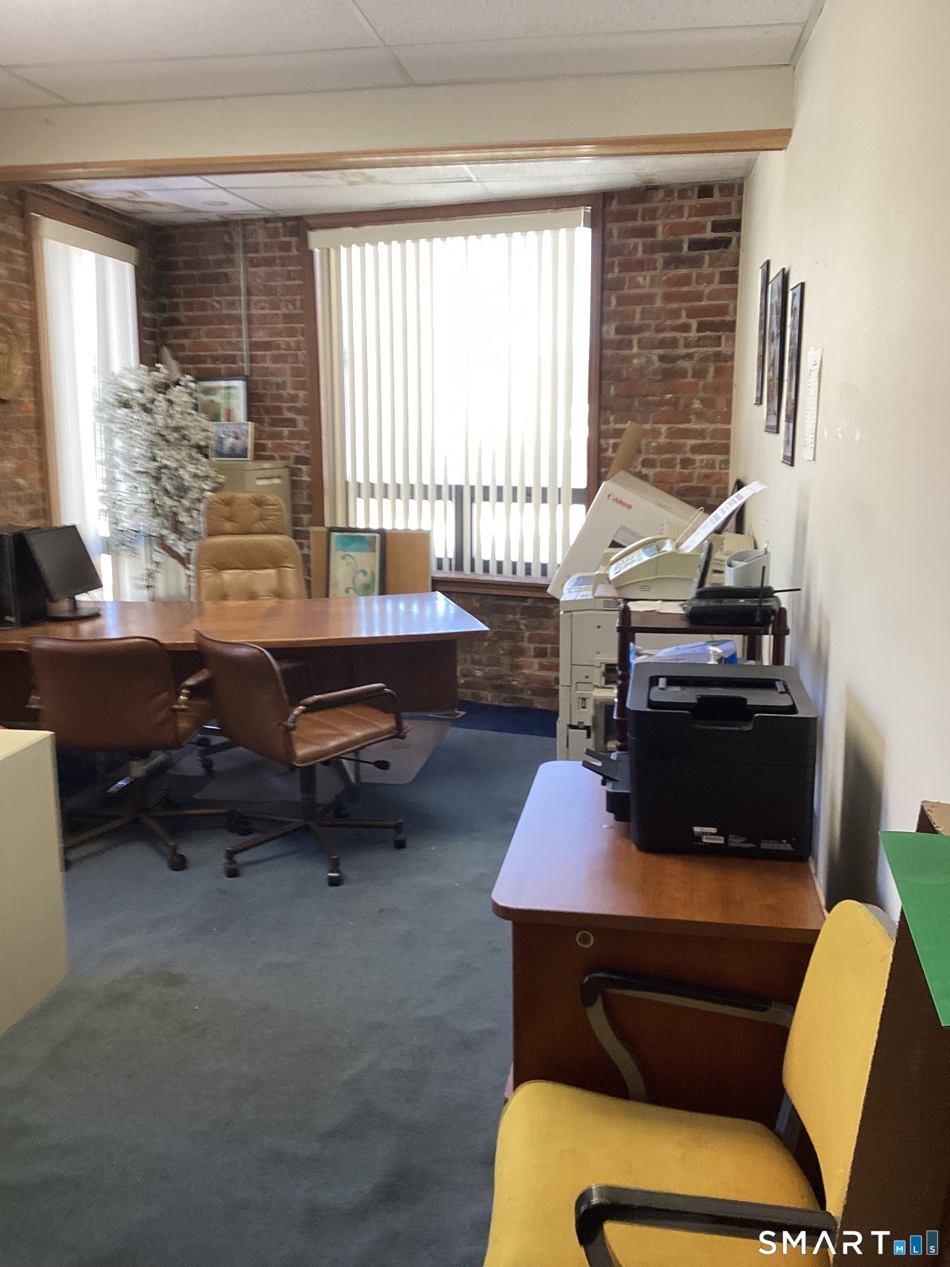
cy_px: 634
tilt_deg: -4.6
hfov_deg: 45.4
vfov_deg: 58.4
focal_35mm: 31
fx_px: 1134
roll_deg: +0.3
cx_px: 475
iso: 64
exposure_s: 1/60
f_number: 2.4
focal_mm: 3.3
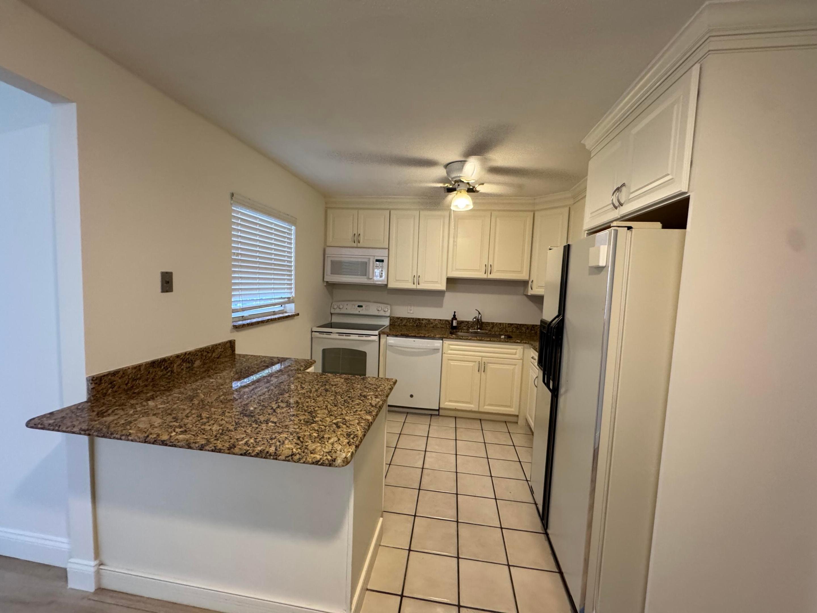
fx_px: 330
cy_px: 306
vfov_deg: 85.7
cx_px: 408
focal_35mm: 14
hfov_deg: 102.1
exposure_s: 1/60
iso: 400
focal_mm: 2.22
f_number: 2.2
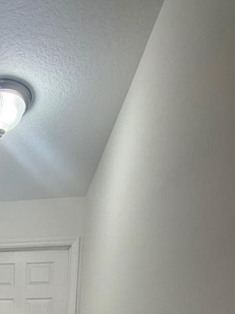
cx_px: -22
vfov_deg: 36.6
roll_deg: +0.7
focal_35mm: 36
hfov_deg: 34.4
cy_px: 394
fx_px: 326
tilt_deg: -13.3
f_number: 2.2
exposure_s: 1/120
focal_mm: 2.22
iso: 200
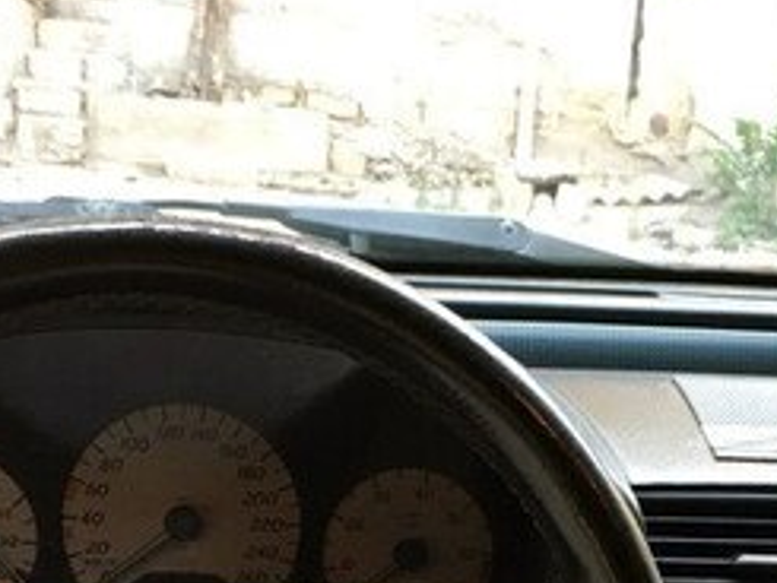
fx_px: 1752
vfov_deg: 17.8
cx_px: 498
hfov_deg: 24.9
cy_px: 743
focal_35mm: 78
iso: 40
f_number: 2.2
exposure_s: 1/33
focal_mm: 4.15
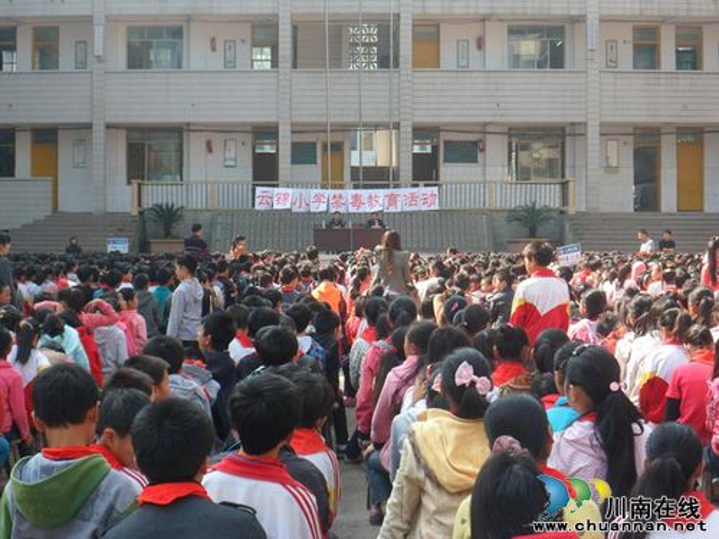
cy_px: 270
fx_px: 1412
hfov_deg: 28.6
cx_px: 360
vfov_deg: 21.6
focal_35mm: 68
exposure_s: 1/125
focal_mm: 10.6
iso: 80
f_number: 4.7
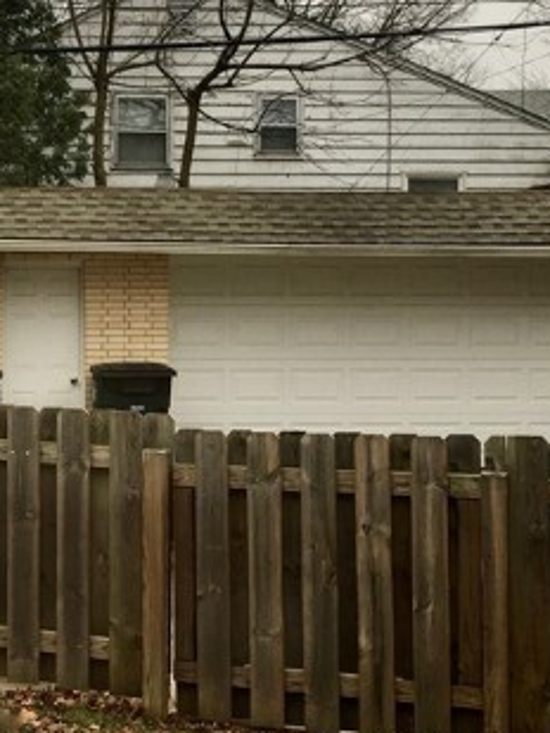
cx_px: 14
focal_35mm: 72
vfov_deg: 27.0
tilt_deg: -1.4
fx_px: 1524
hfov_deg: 19.9
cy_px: 368
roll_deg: -0.6
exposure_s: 1/120
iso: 25
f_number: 2.2
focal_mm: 4.15
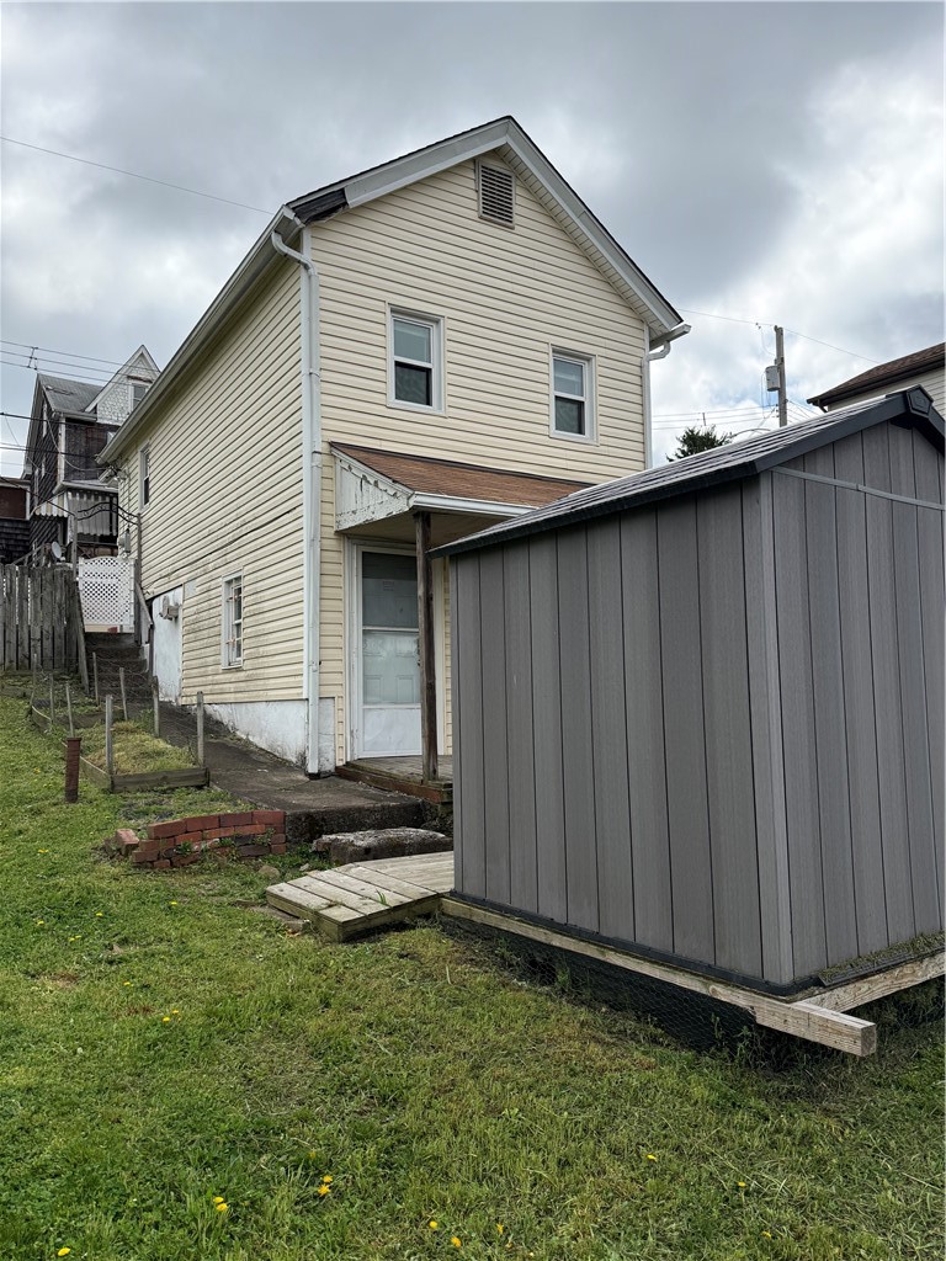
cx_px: 473
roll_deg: +1.3
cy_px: 630
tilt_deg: +6.0
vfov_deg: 71.6
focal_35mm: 24
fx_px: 875
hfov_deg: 56.8
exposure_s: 1/6711
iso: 125
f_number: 1.78
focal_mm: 6.76
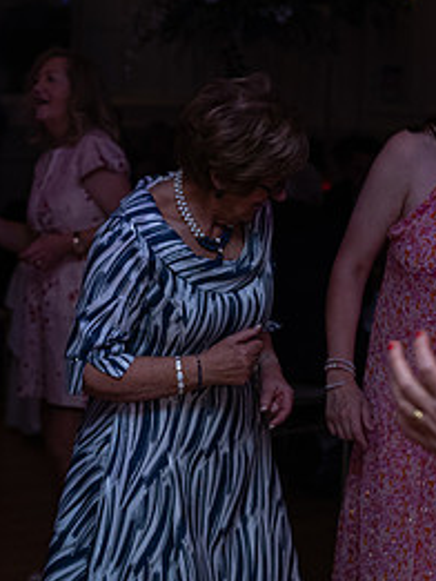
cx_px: 142
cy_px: 317
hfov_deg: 11.9
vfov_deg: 15.9
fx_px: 2081
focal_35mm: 124
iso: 640
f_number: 3.5
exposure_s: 1/160
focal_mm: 58
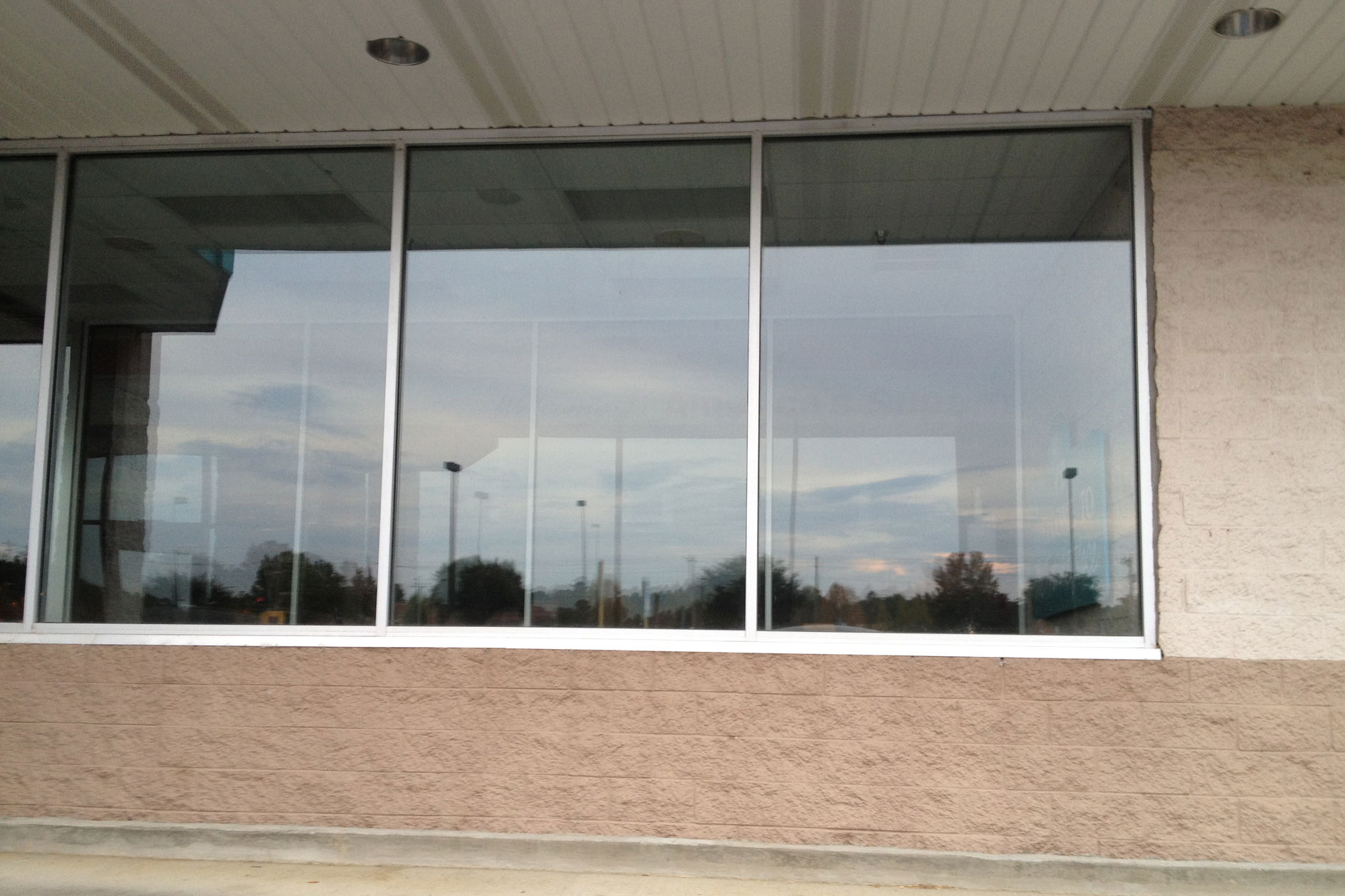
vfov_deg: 35.9
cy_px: 492
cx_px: 683
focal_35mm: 37
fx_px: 1382
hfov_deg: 51.9
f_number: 2.4
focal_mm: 4.28
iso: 64
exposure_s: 1/40
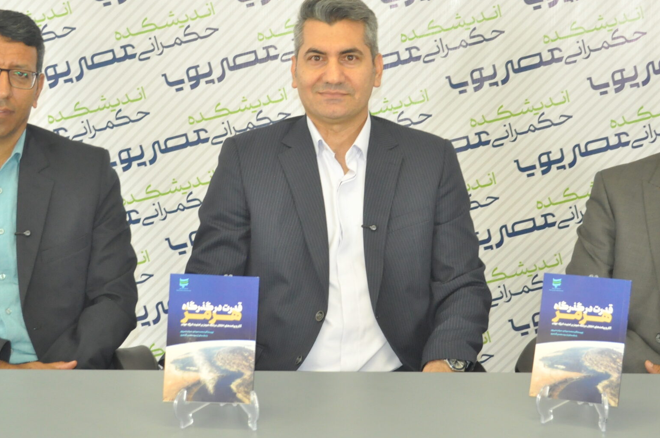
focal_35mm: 65
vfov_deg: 20.9
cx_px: 360
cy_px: 212
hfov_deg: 31.0
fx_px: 1190
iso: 1250
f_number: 5.6
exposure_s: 1/60
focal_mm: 26
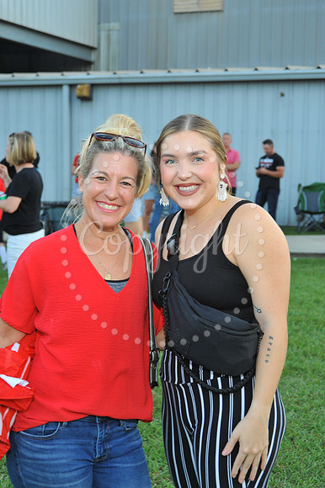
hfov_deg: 21.9
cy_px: 244
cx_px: 162
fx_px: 841
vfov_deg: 32.4
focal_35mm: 62
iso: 800
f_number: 6.3
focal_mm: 62
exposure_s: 1/60
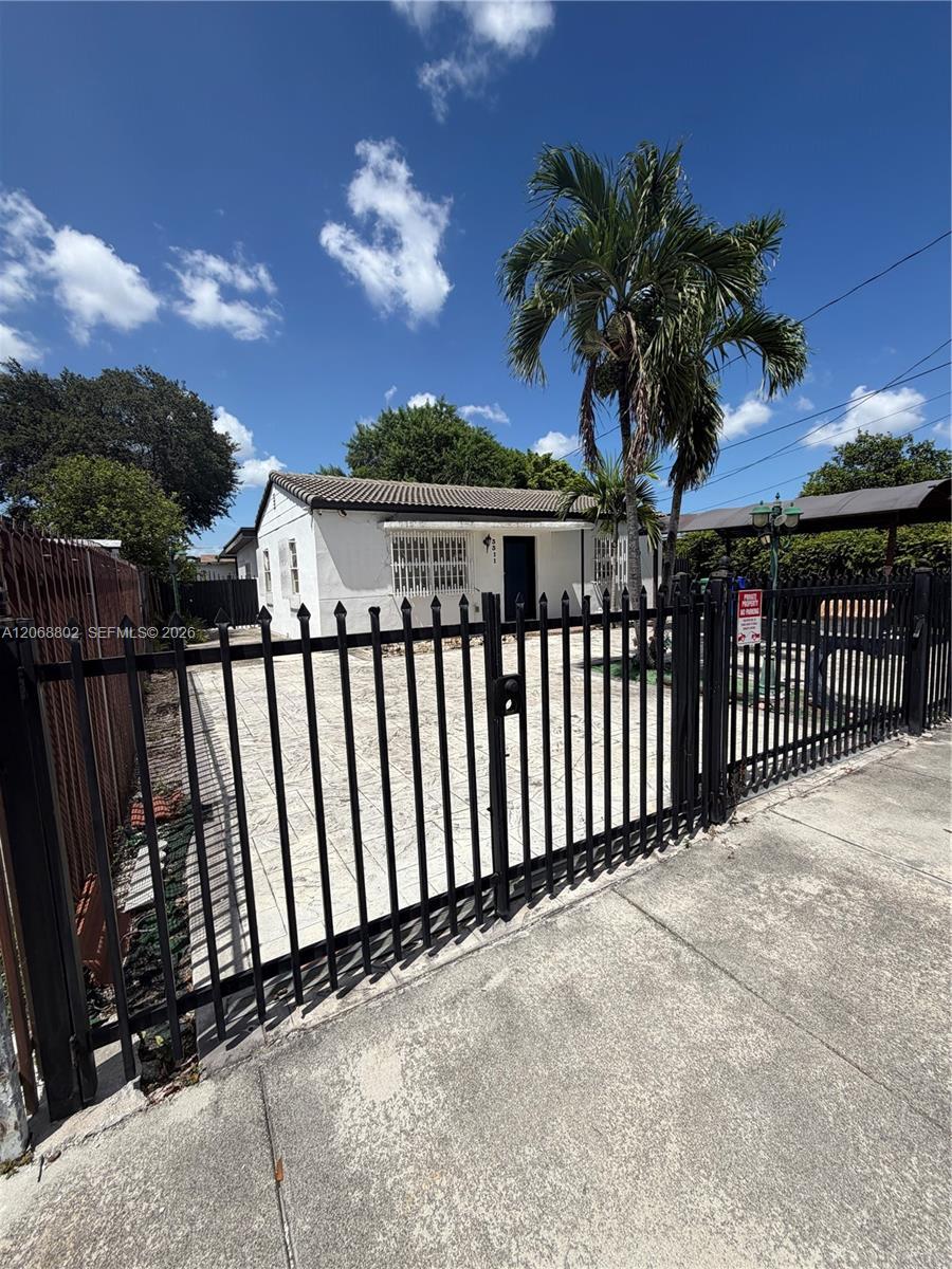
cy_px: 634
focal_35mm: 14
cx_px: 476
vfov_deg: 102.1
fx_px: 513
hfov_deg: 85.7
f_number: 2.2
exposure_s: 1/1312
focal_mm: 2.22
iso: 20
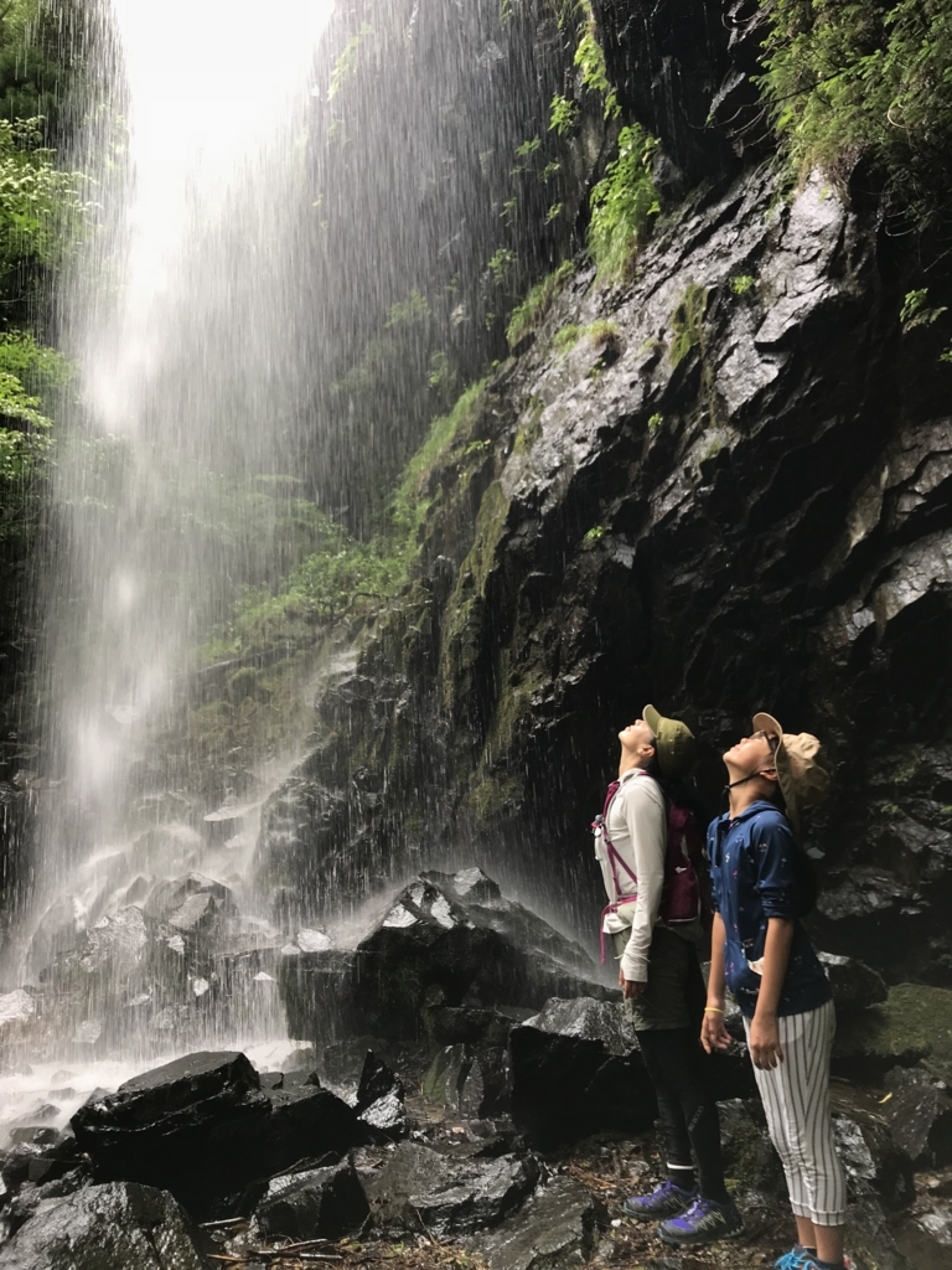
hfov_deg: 49.7
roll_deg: +3.5
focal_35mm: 28
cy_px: 635
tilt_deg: +13.1
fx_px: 1027
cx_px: 476
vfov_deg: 63.4
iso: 25
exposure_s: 1/60
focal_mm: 3.99
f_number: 1.8
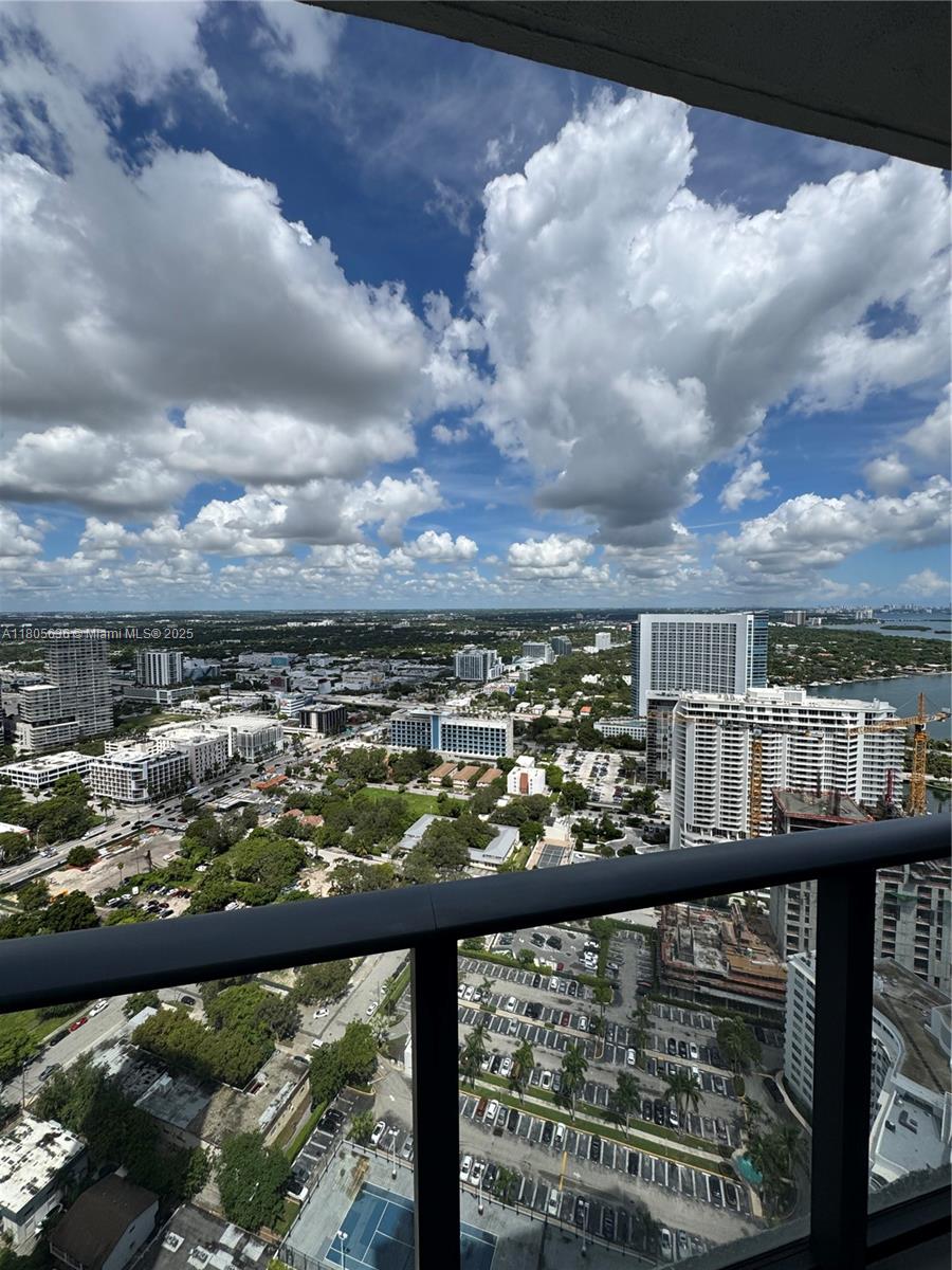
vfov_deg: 102.1
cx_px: 476
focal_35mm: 14
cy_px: 635
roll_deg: +0.2
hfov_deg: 85.7
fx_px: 513
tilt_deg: -2.8
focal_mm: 2.22
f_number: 2.2
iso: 50
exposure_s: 1/3906
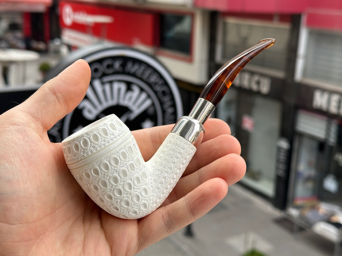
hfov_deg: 39.7
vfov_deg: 30.3
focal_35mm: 48
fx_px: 474
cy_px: 128
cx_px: 171
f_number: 1.78
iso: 64
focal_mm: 6.86
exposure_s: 1/1133
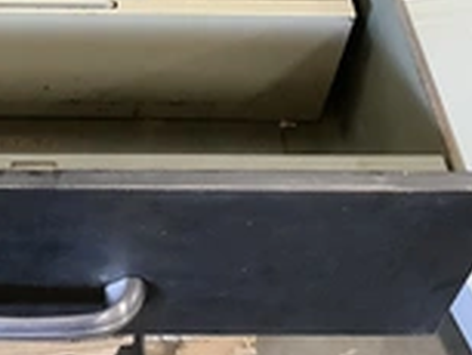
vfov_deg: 17.4
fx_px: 1105
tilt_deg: -43.2
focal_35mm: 81
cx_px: -15
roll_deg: -3.2
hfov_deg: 23.0
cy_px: -65
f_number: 2.4
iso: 320
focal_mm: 3.3
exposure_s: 1/40
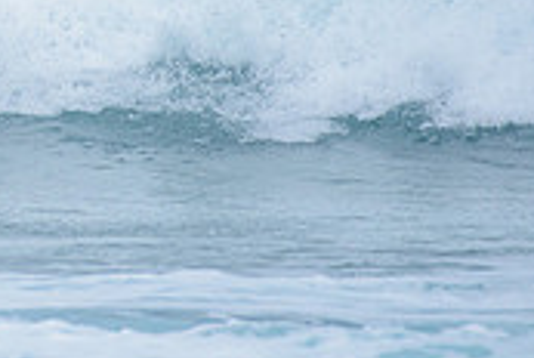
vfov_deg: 0.8
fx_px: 25468
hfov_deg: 1.2
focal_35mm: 1714
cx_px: -330
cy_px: -131
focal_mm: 500
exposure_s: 1/2000
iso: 640
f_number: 5.6
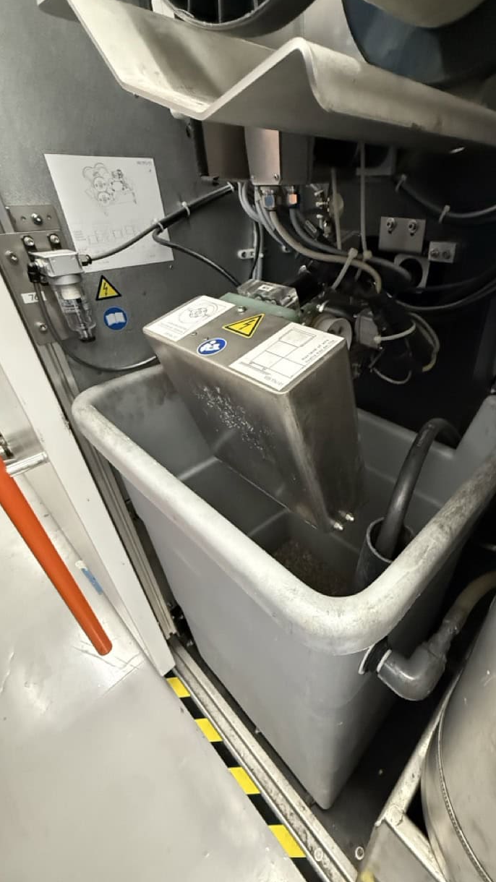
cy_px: 432
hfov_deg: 65.6
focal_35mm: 16
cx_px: 323
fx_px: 374
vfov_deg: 99.4
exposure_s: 1/40
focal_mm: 2.2
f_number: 2.2
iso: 1250
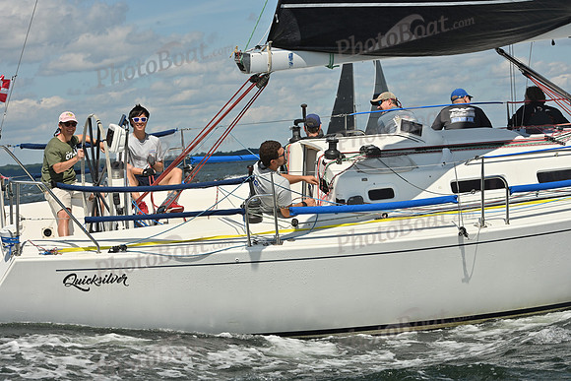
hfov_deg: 20.8
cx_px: 286
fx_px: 1555
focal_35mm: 98
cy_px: 190
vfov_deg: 14.0
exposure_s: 1/1250
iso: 250
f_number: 11
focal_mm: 98
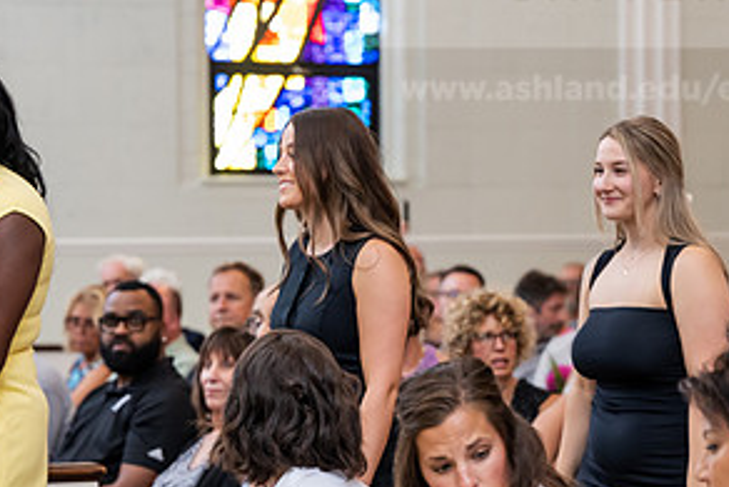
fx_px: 3100
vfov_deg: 9.0
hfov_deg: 13.4
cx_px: 287
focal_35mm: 153
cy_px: 141
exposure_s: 1/200
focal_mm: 77
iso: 1600
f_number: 3.2
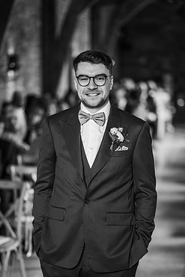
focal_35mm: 103
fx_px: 795
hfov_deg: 13.3
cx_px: 103
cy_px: 166
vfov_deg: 19.8
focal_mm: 85
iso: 360
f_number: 1.8
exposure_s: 1/200
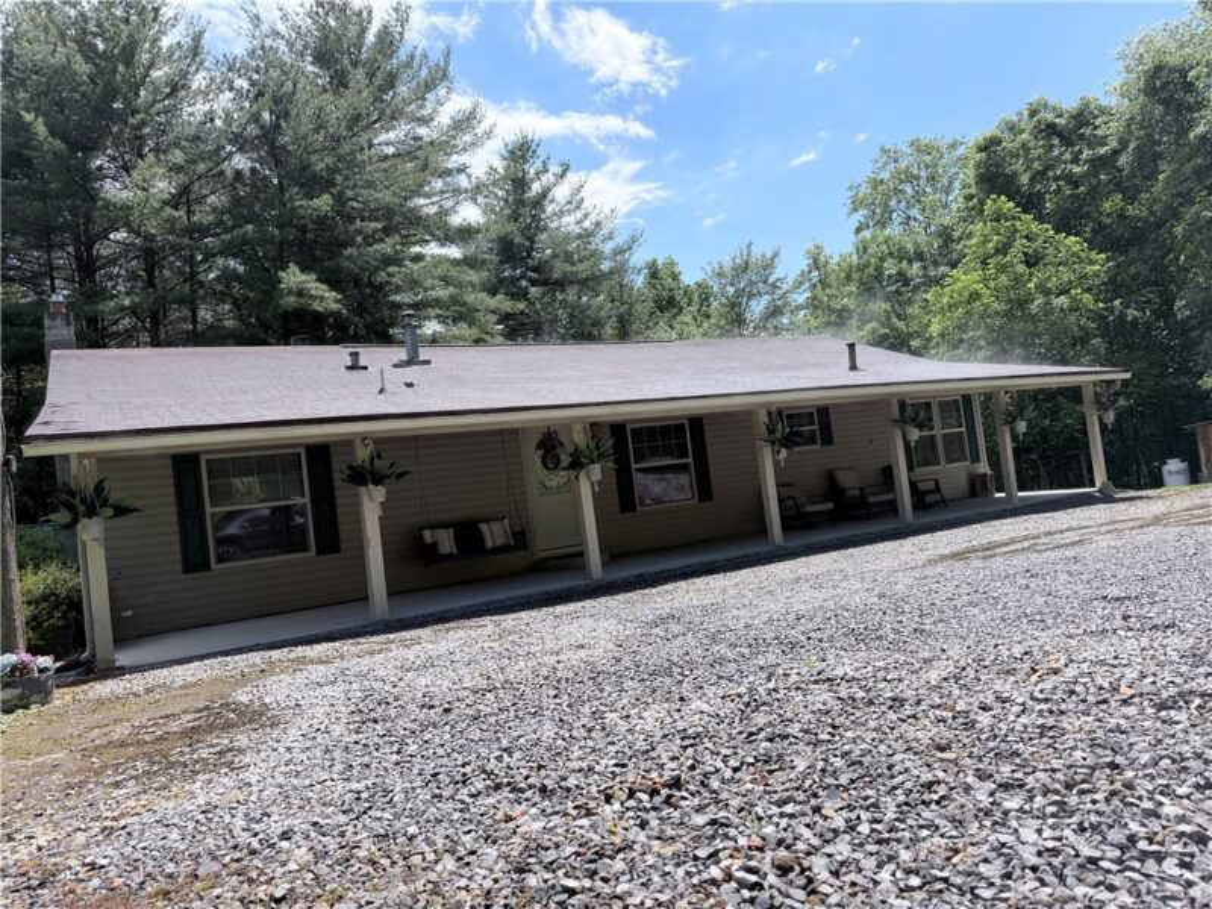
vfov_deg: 56.8
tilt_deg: +2.9
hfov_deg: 71.6
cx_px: 606
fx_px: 840
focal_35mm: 24
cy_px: 454
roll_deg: +7.1
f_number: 1.78
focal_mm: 6.76
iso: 80
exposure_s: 1/3759
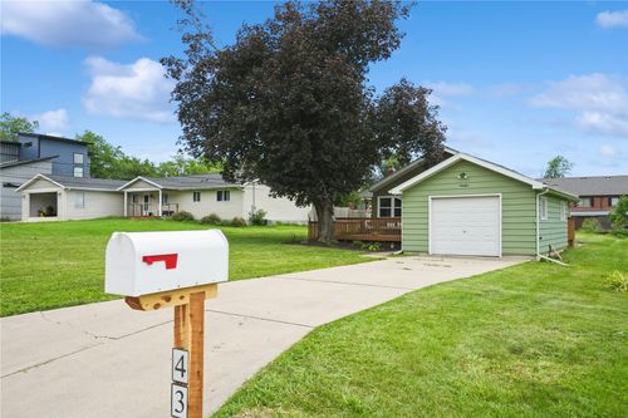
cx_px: 314
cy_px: 209
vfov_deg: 47.9
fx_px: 471
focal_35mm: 27
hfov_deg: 67.4
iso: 400
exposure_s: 1/1000
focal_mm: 27
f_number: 8
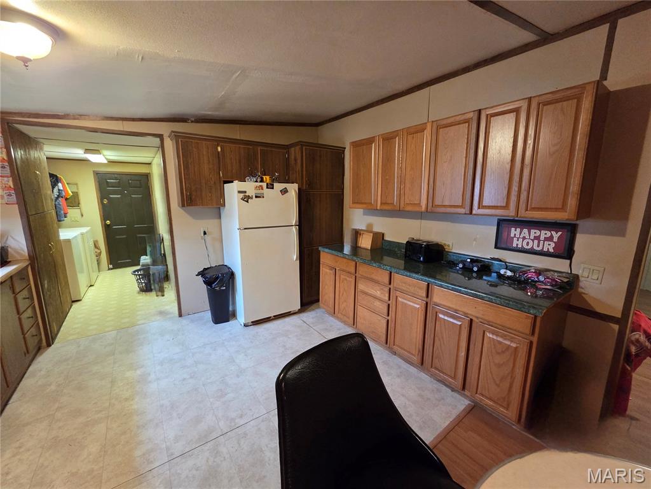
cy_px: 244
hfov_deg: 106.2
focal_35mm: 13
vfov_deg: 89.9
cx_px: 326
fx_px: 244
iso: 800
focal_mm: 2.2
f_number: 2.2
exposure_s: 1/60.2
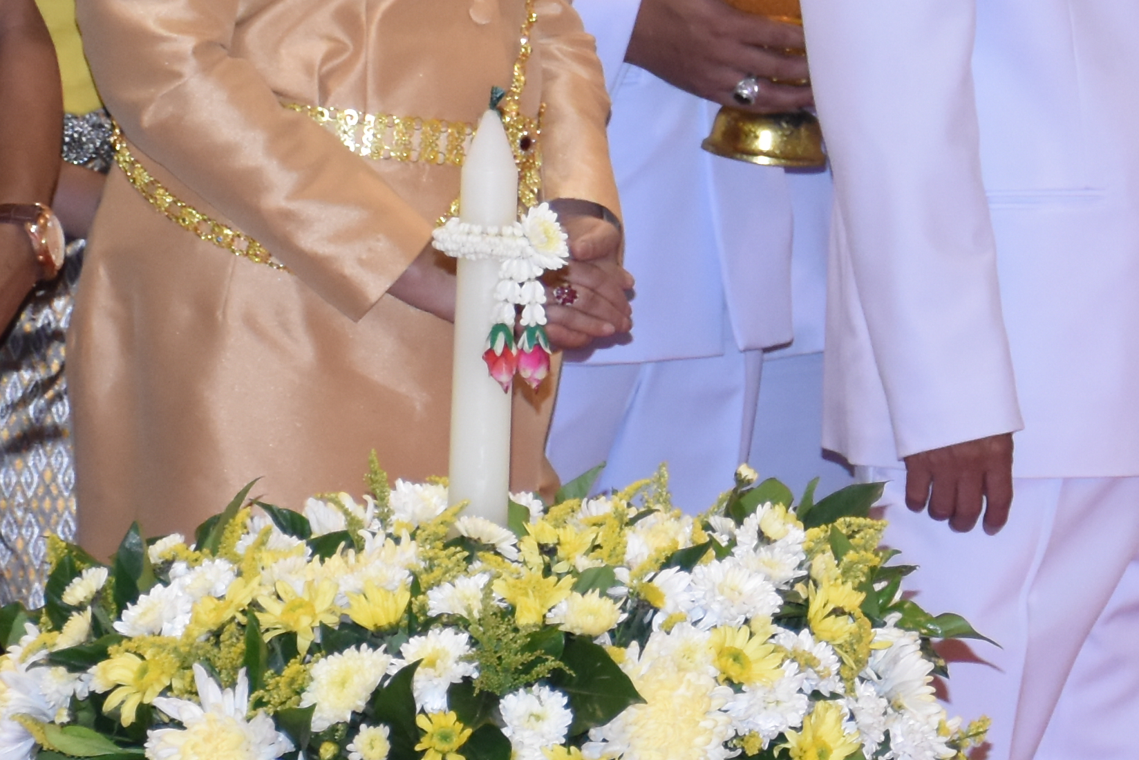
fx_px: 8986
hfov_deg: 7.1
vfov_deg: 4.8
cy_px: -136
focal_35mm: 284
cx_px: 1730
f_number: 4.8
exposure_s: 1/60
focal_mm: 52
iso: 1250
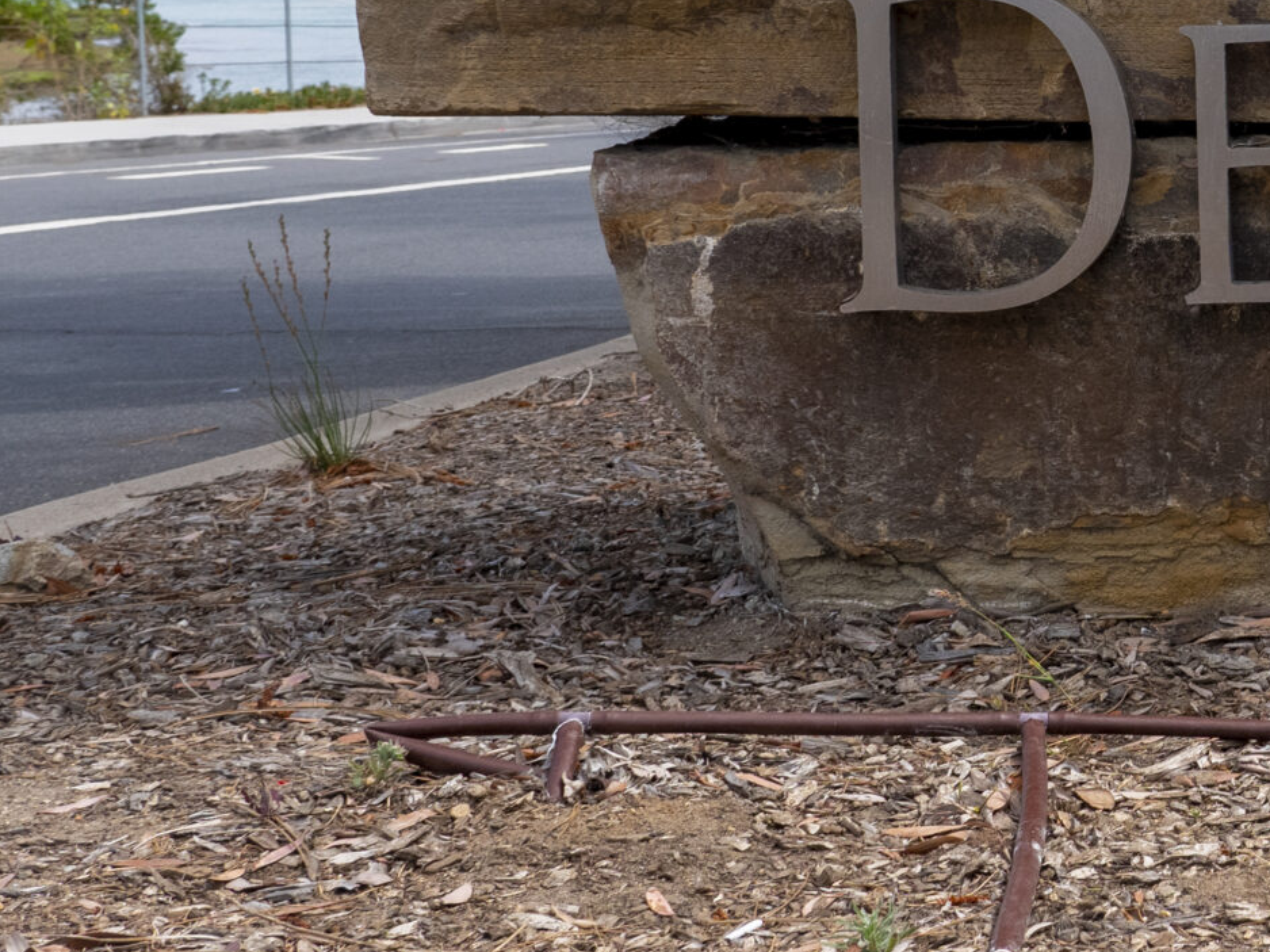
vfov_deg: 14.5
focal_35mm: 101
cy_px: 72
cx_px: 1721
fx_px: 3705
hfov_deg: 18.0
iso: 200
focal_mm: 17
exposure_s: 1/800
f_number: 8
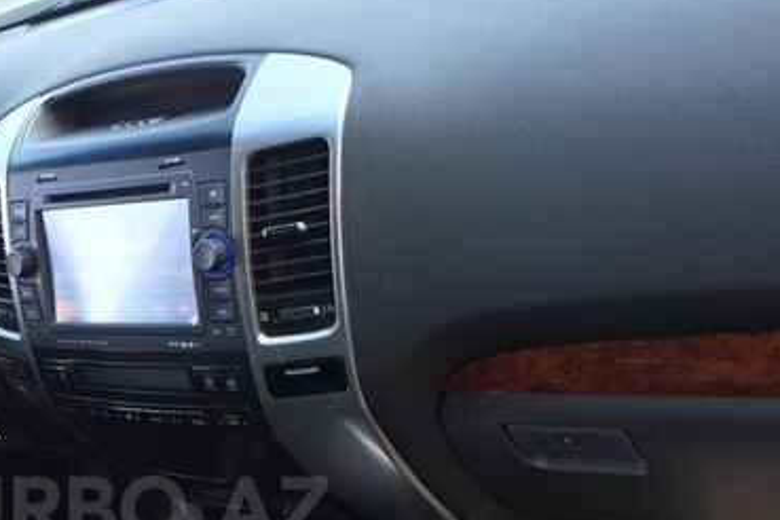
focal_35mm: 54
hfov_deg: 35.2
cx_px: 112
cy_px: 508
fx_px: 1170
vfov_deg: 24.1
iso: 40
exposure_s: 1/50
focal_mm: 4.15
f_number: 2.2
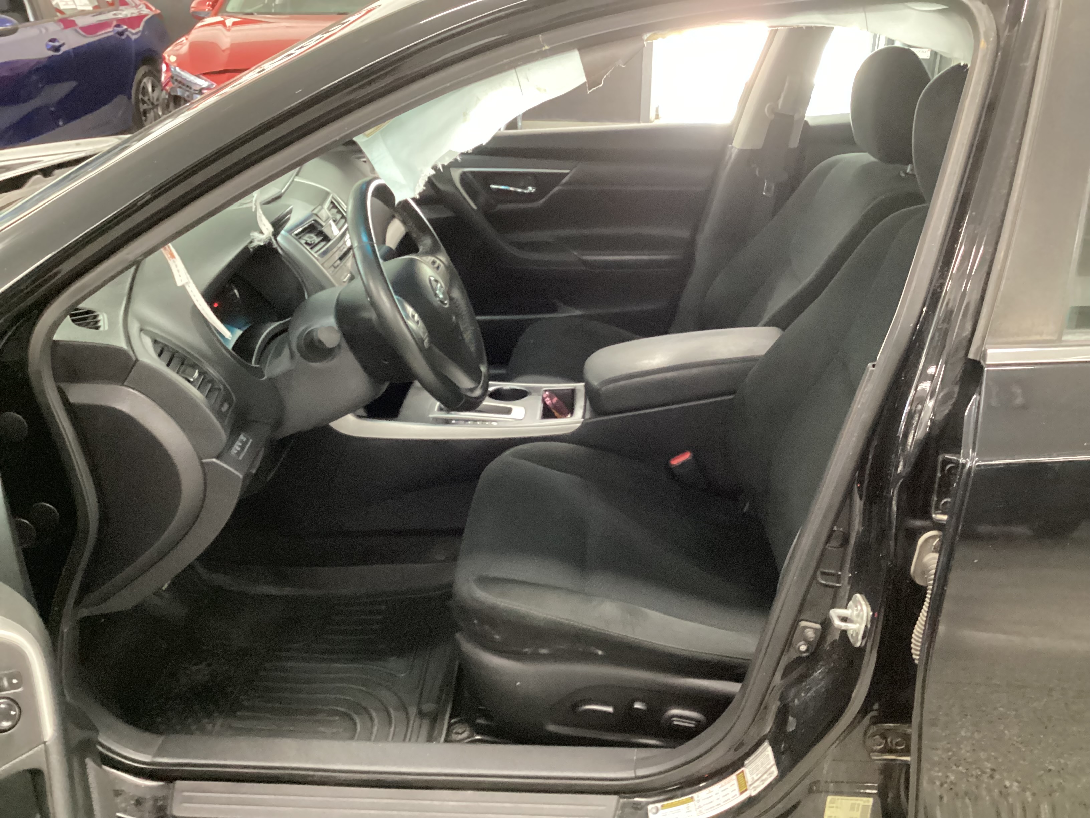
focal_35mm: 31
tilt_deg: -25.9
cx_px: 545
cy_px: 409
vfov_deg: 45.4
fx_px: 976
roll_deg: -0.3
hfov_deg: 58.4
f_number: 2.4
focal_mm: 3.3
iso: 800
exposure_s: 1/25
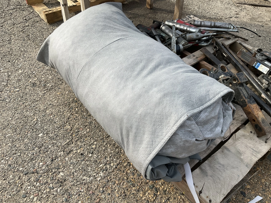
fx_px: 227
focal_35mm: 29
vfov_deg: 48.2
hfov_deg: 61.7
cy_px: 102
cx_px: 136
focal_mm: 3
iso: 25
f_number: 1.8
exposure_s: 1/1121
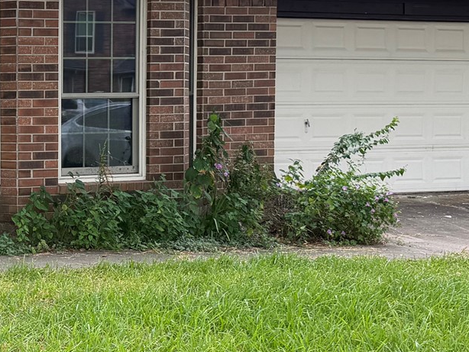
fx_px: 1084
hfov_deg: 22.4
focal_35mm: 80
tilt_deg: -1.7
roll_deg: +1.1
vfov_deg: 18.4
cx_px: -101
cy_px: 182
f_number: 1.78
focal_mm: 6.76
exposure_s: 1/267
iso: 80
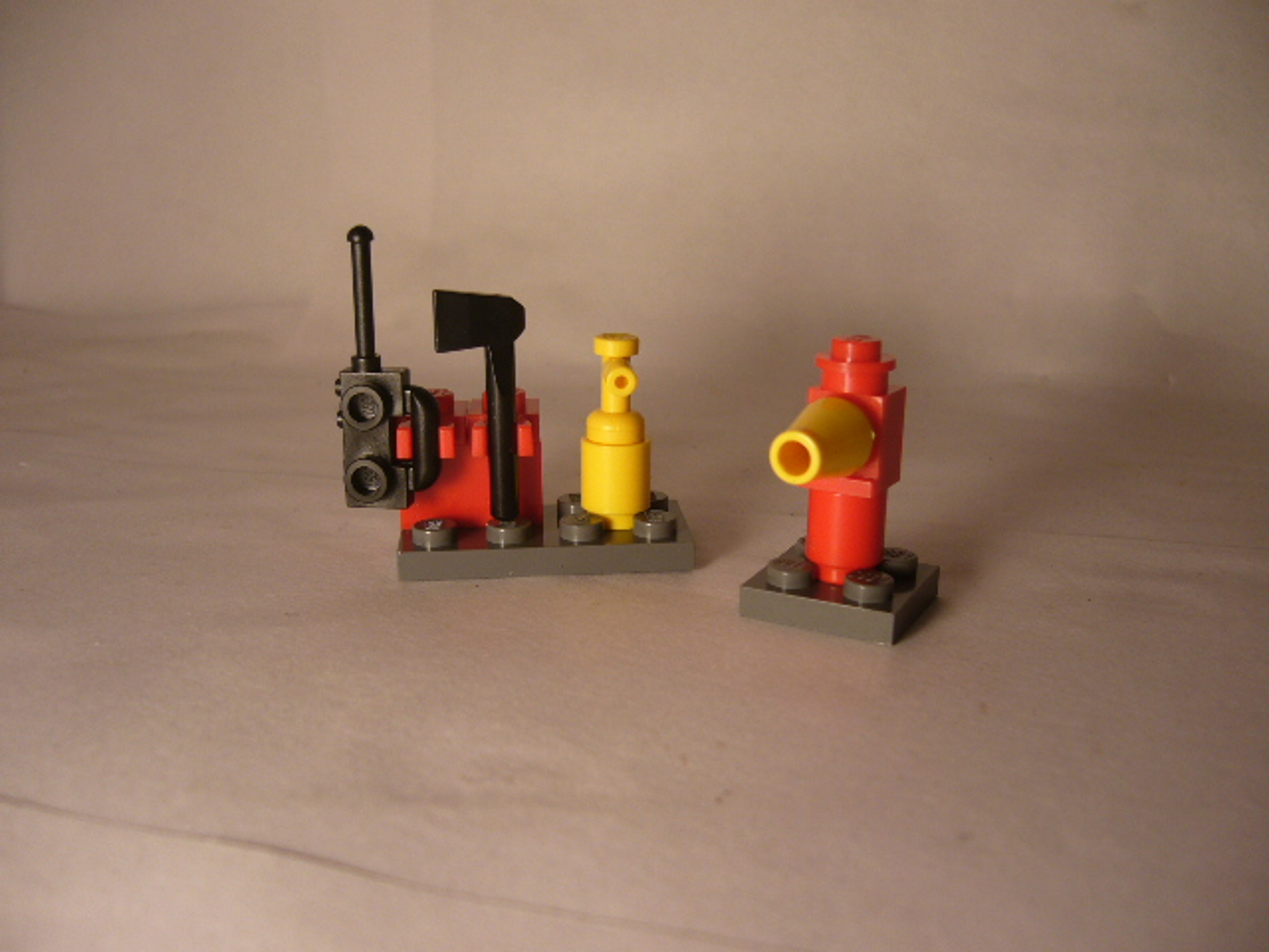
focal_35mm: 35
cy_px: 476
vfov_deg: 40.7
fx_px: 1283
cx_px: 634
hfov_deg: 52.6
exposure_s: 1/40
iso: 80
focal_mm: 5.8
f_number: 2.8
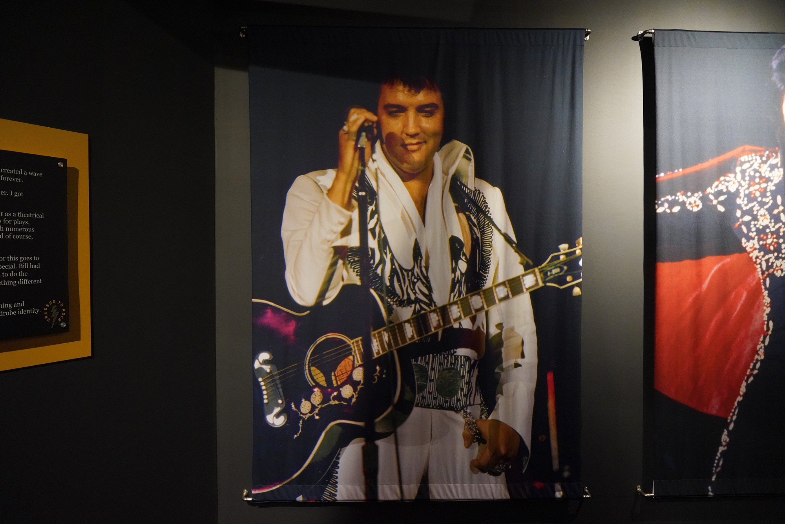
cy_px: 262
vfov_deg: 46.4
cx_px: 392
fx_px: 611
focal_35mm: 28
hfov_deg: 65.5
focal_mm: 28
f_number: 5
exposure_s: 1/100
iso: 8000
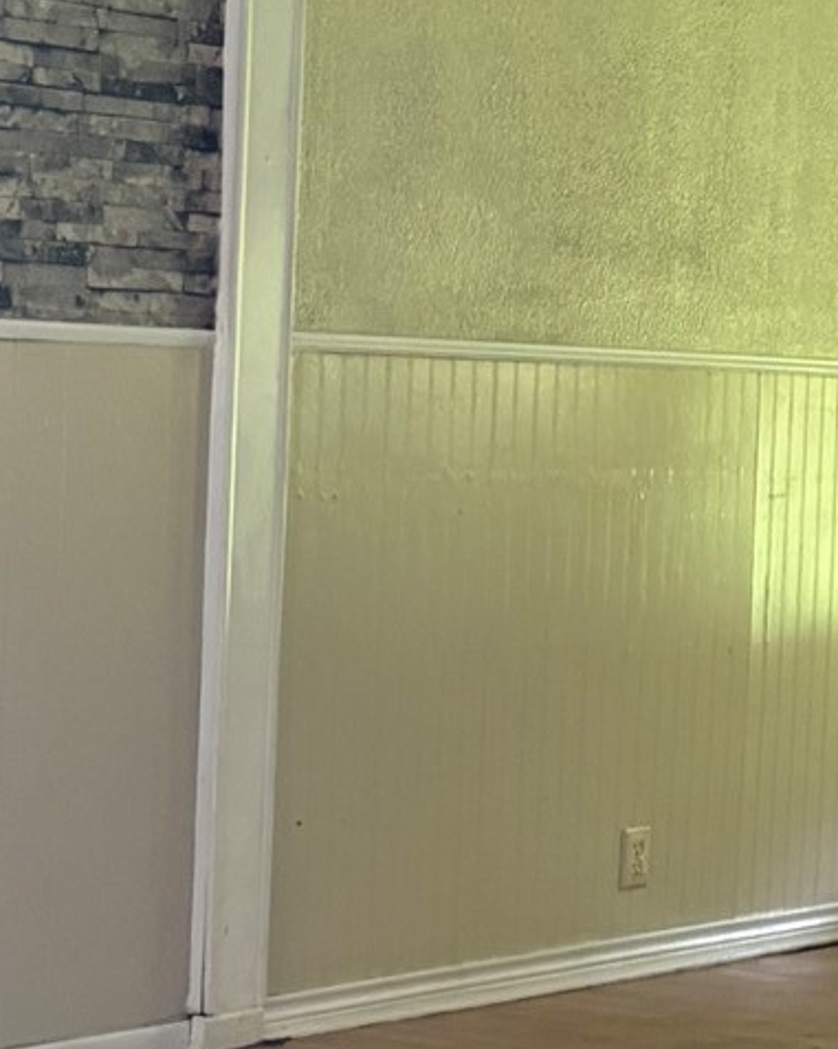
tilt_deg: -2.2
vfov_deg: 17.6
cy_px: 519
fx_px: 3382
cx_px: 1570
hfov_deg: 12.7
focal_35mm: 109
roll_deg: -2.4
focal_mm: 5.96
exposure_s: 1/60
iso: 160
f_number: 1.6
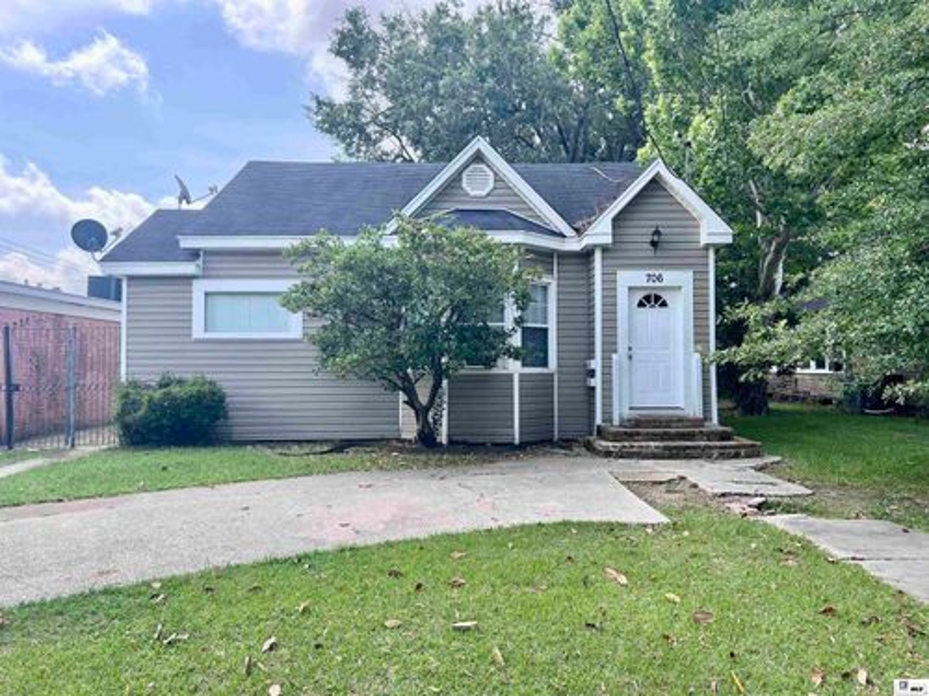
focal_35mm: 26
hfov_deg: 67.3
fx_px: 698
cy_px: 348
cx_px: 464
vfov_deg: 53.1
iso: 50
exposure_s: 1/1266
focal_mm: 5.7
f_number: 1.5
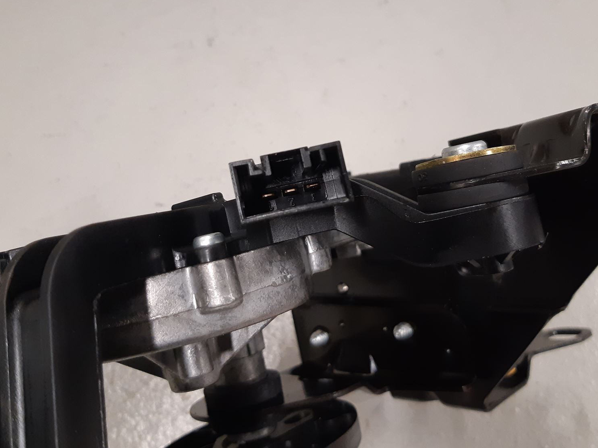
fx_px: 622
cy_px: 183
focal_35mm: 36
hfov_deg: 51.4
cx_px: 303
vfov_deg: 39.5
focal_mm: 3.93
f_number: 1.7
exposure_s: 1/50
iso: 160
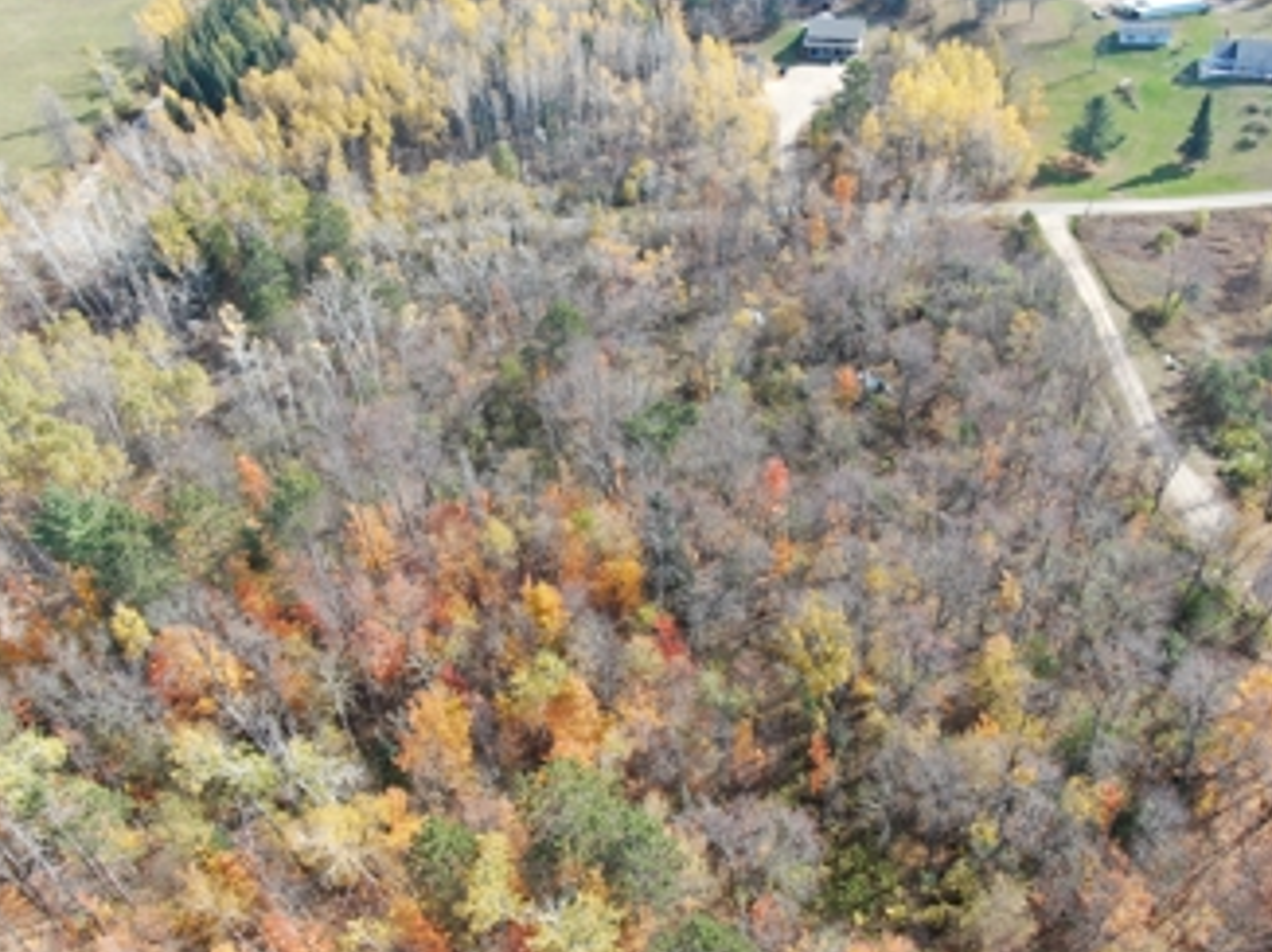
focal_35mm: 27
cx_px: 708
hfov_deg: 65.2
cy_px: 501
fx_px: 991
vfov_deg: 51.3
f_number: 2.8
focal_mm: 4.39
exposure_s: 1/320
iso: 100
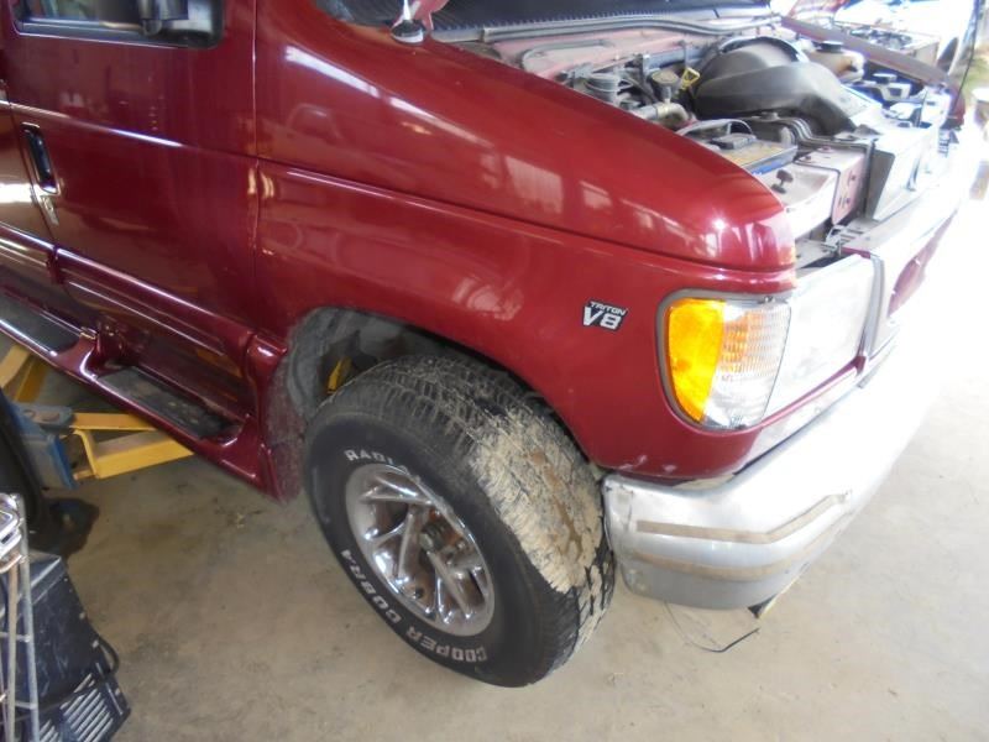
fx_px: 743
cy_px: 371
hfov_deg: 67.3
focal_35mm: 26
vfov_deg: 53.1
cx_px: 494
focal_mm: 4.6
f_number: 3.5
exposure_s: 1/50
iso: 200
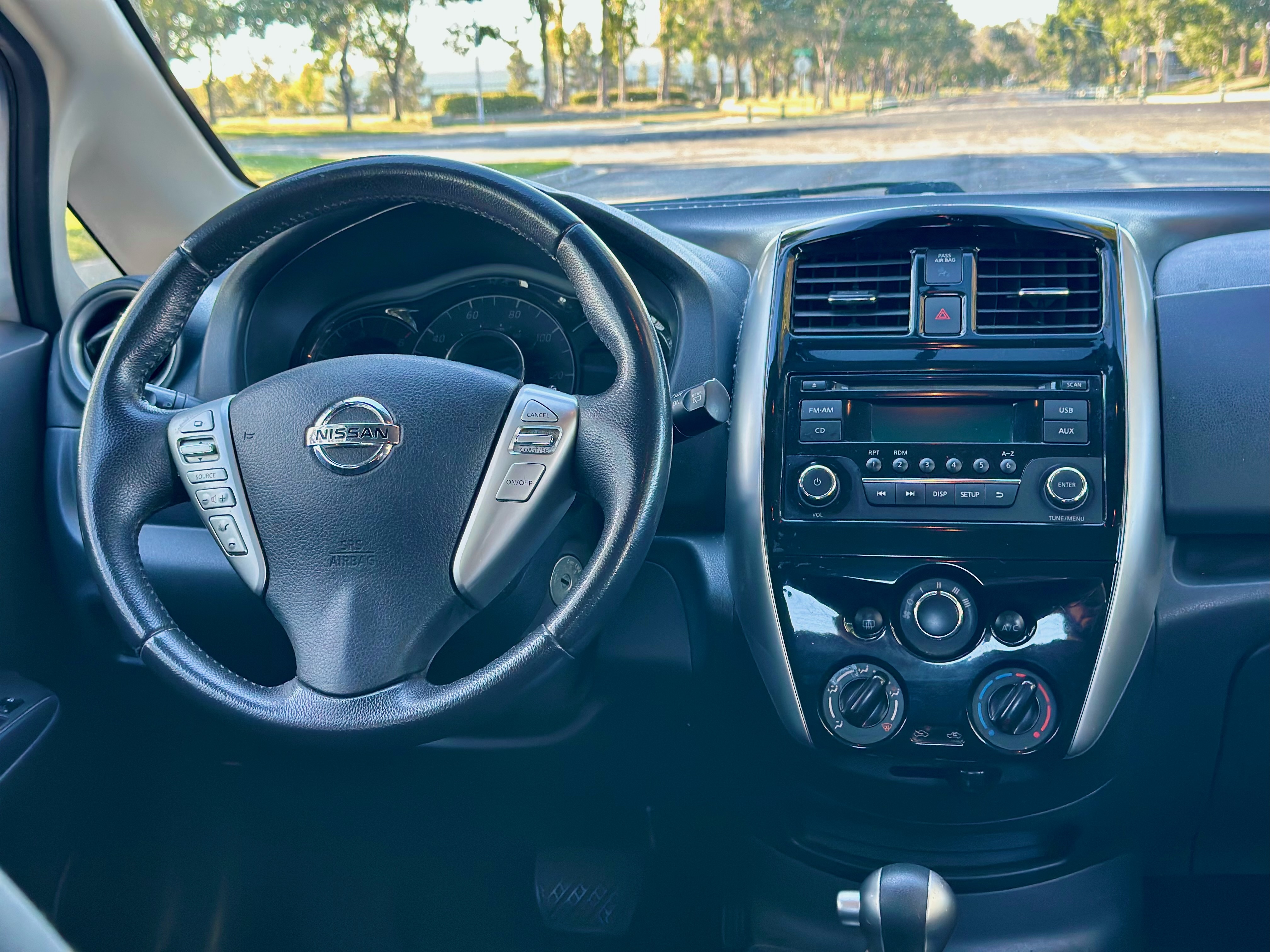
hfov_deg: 39.7
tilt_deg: -14.2
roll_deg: +3.4
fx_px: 1761
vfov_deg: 30.3
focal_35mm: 48
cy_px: 476
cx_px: 635
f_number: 1.78
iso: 125
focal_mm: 6.86
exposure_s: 1/107
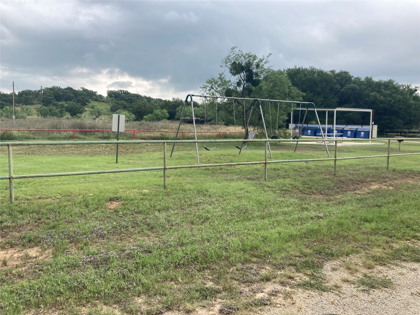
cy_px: 158
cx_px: 210
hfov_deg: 63.4
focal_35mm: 28
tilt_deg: -5.0
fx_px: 340
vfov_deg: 49.7
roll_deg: -0.5
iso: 20
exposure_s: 1/665
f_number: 1.8
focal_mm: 3.99
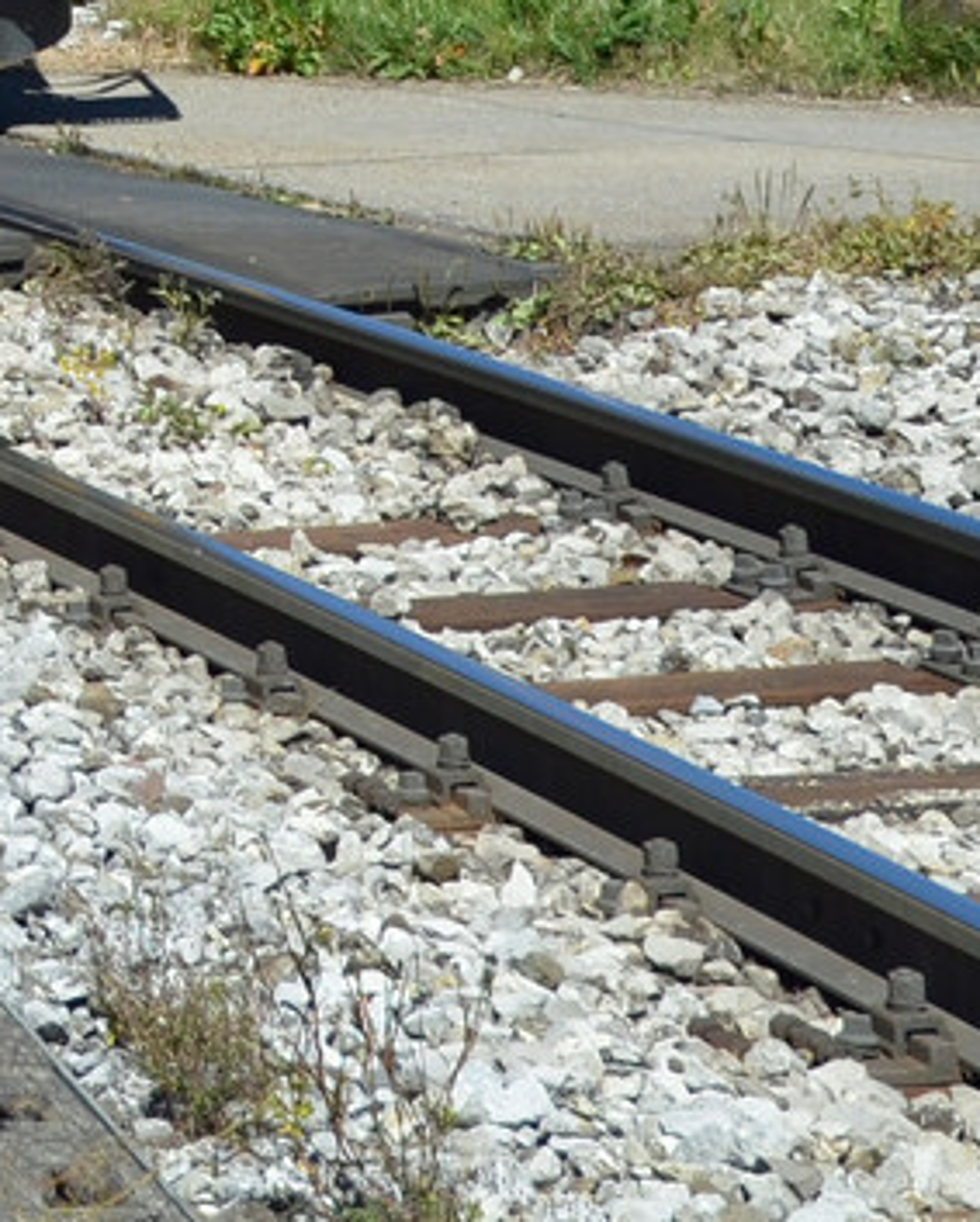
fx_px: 6083
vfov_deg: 10.8
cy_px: -865
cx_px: -1475
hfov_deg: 8.3
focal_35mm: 168
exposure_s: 1/800
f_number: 6.3
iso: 200
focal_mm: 22
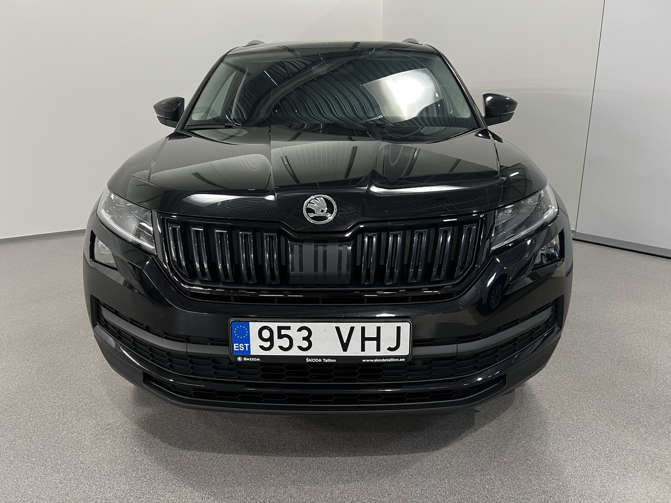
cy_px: 252
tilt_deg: -15.0
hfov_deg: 67.3
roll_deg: +1.1
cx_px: 336
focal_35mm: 26
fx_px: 504
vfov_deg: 53.1
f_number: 1.5
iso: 125
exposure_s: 1/50
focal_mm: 5.7
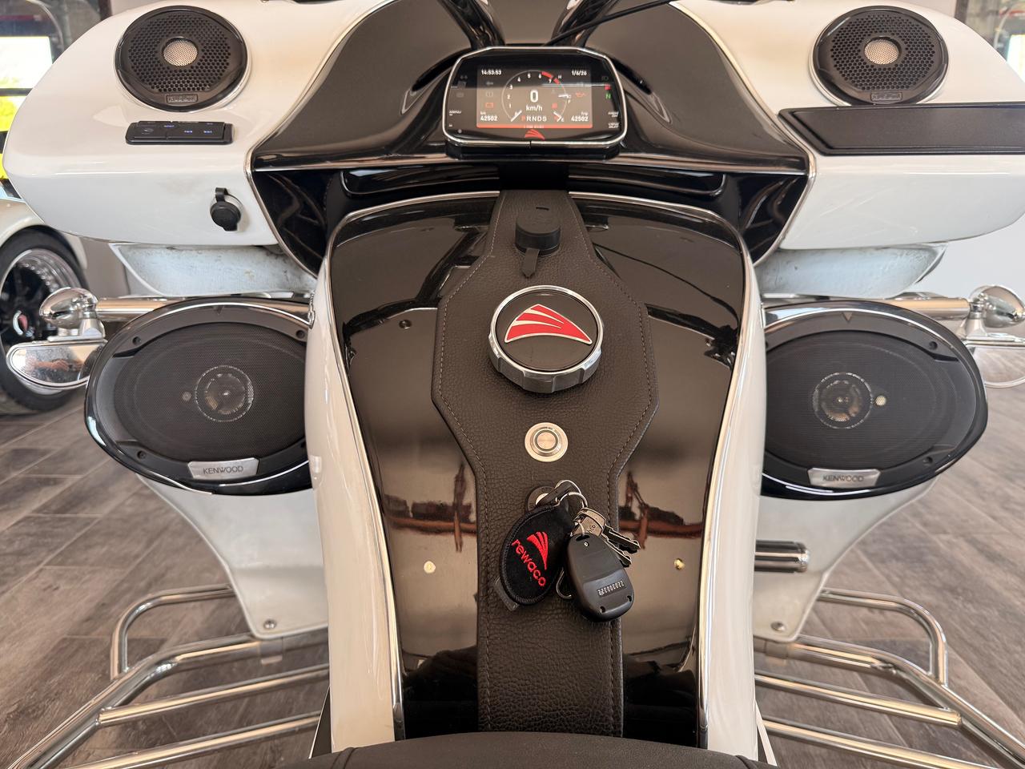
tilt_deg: -14.0
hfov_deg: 71.6
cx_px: 512
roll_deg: +0.0
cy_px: 384
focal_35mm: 24
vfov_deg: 56.8
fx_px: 711
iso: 160
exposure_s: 1/120
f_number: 1.78
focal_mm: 6.76
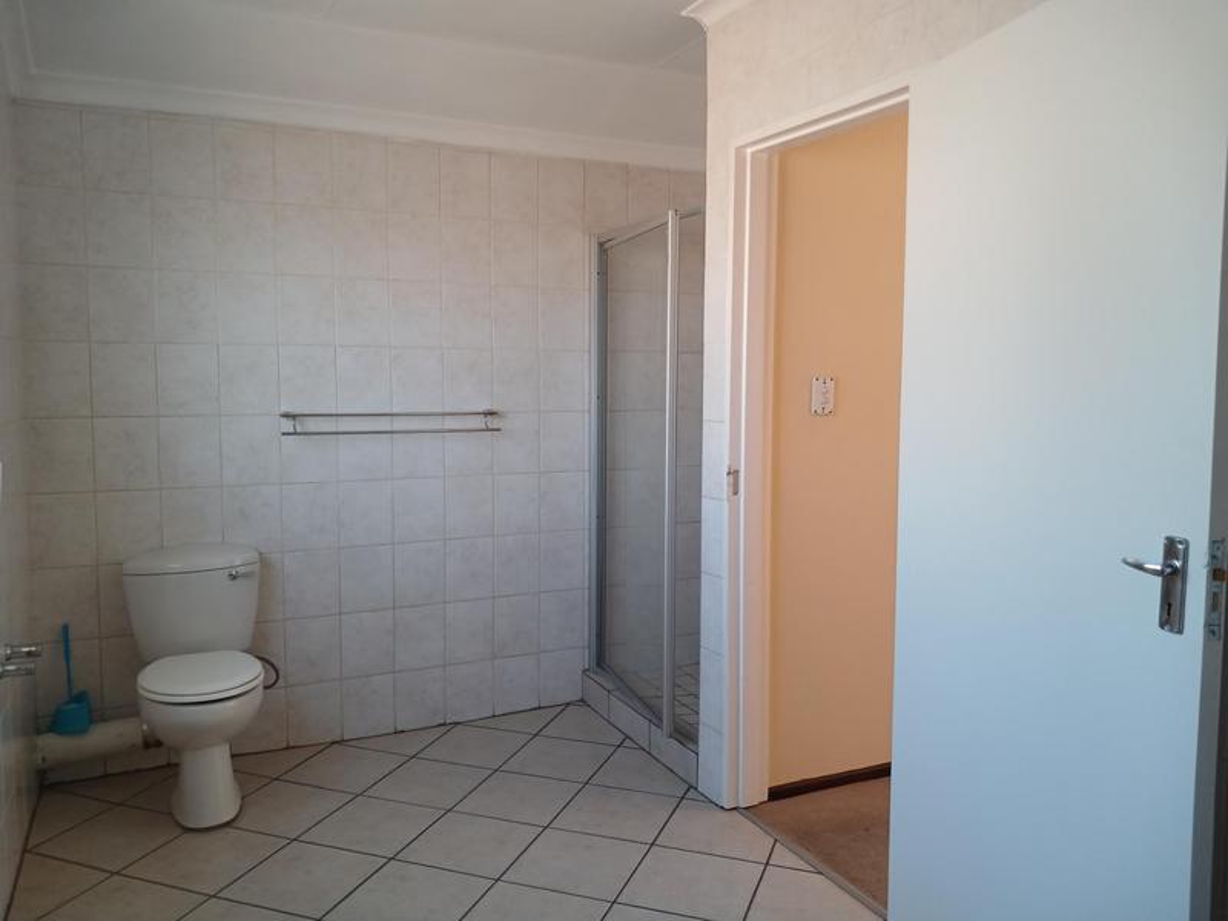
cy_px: 460
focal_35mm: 27
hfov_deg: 65.3
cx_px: 614
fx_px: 958
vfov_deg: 51.4
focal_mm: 4
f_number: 1.8
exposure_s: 1/50
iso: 64
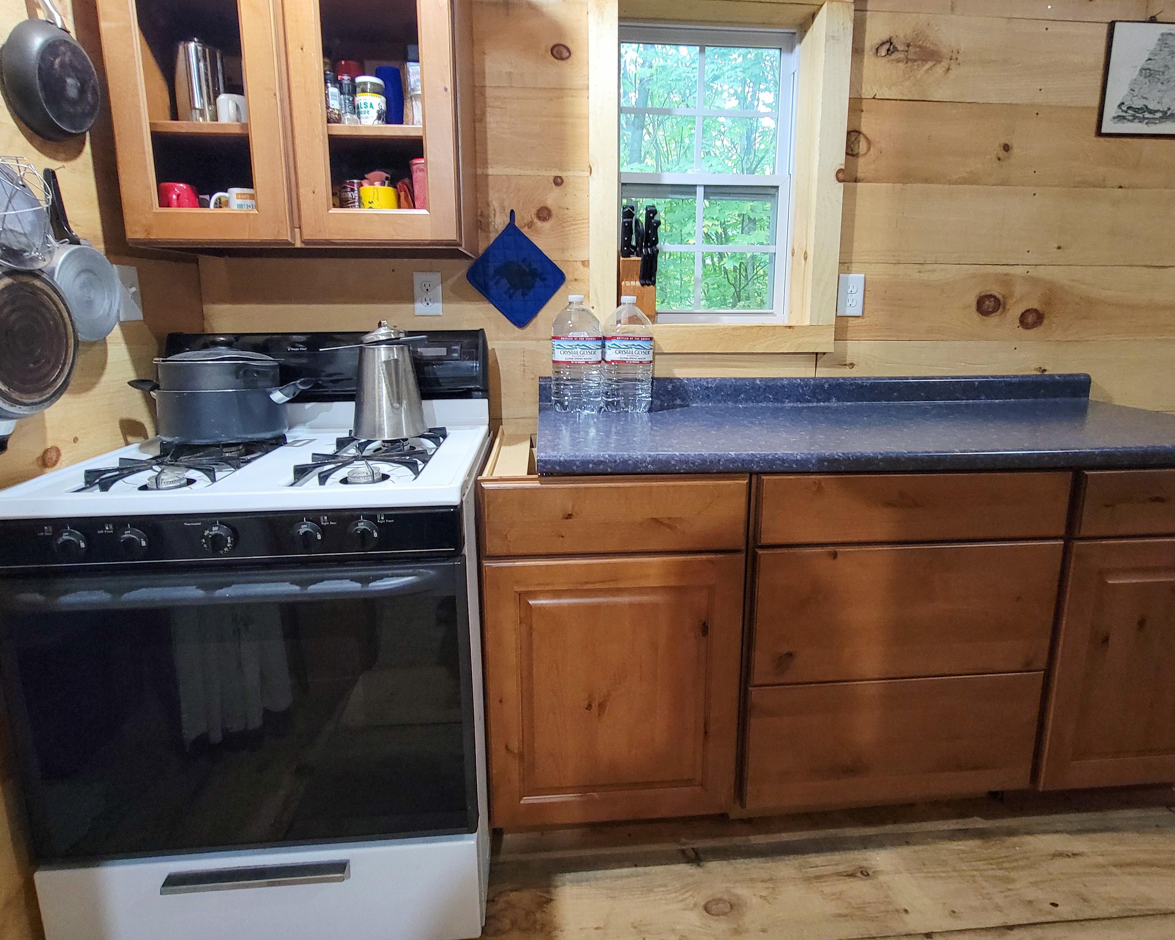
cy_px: 412
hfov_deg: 89.6
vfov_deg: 76.6
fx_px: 591
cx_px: 591
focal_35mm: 17
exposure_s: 1/25
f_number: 2.2
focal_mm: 2.2
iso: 640
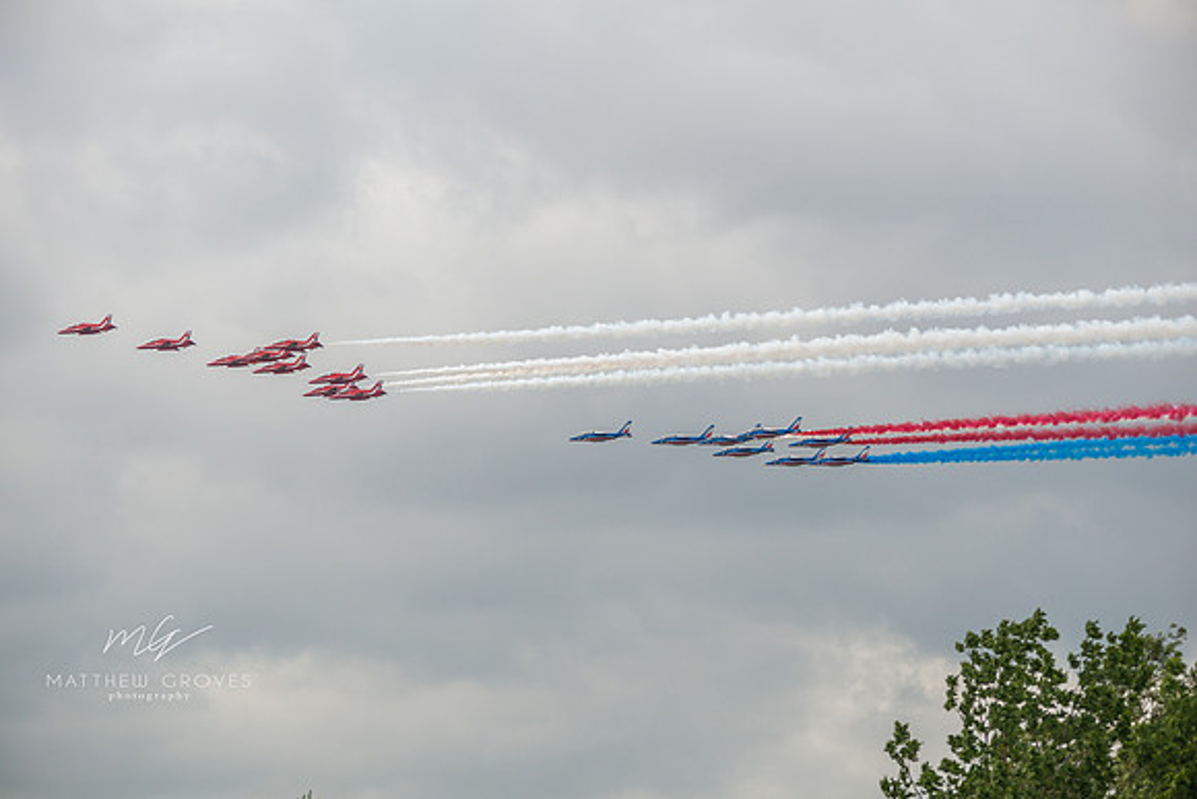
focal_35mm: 157
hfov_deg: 13.1
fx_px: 5213
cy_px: 403
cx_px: 591
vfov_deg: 8.8
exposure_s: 1/1600
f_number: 7.1
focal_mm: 150
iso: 400
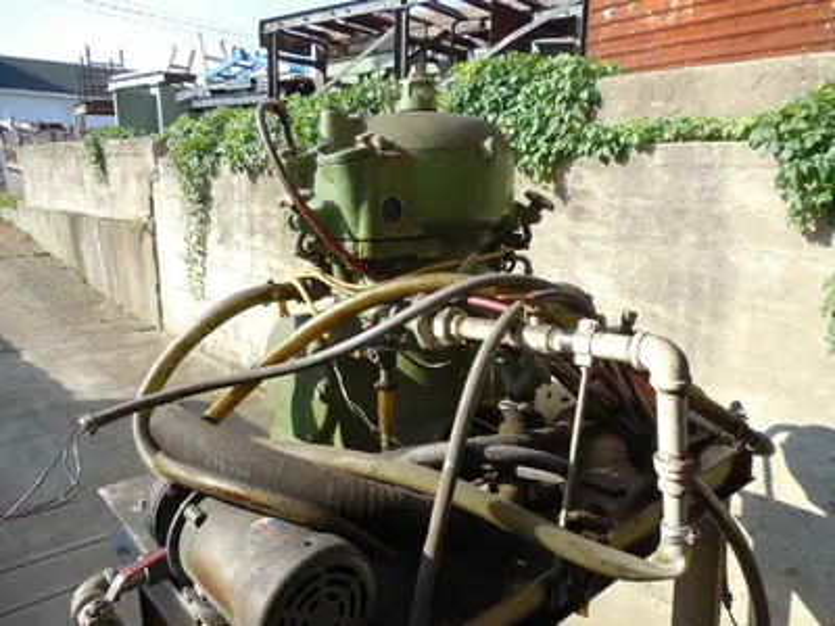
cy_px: 313
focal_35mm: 25
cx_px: 418
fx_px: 603
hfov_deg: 69.4
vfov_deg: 54.9
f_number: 3.3
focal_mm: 4.5
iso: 125
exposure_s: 1/400
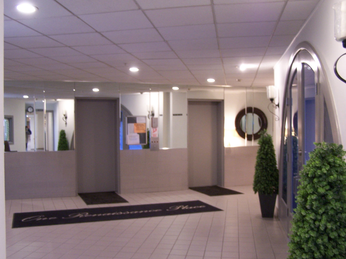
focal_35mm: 38
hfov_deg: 49.0
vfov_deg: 37.7
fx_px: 380
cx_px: 173
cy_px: 130
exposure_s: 1/8
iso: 140
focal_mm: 6.3
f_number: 2.8
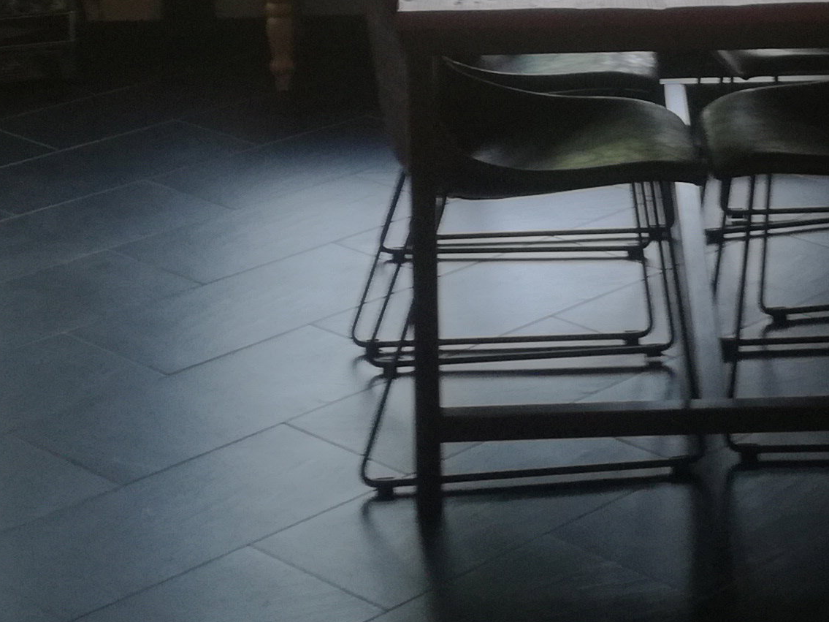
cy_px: -211
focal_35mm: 99
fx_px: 2371
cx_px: 726
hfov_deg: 19.5
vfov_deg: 14.3
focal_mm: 3.79
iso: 64
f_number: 2
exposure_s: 1/60
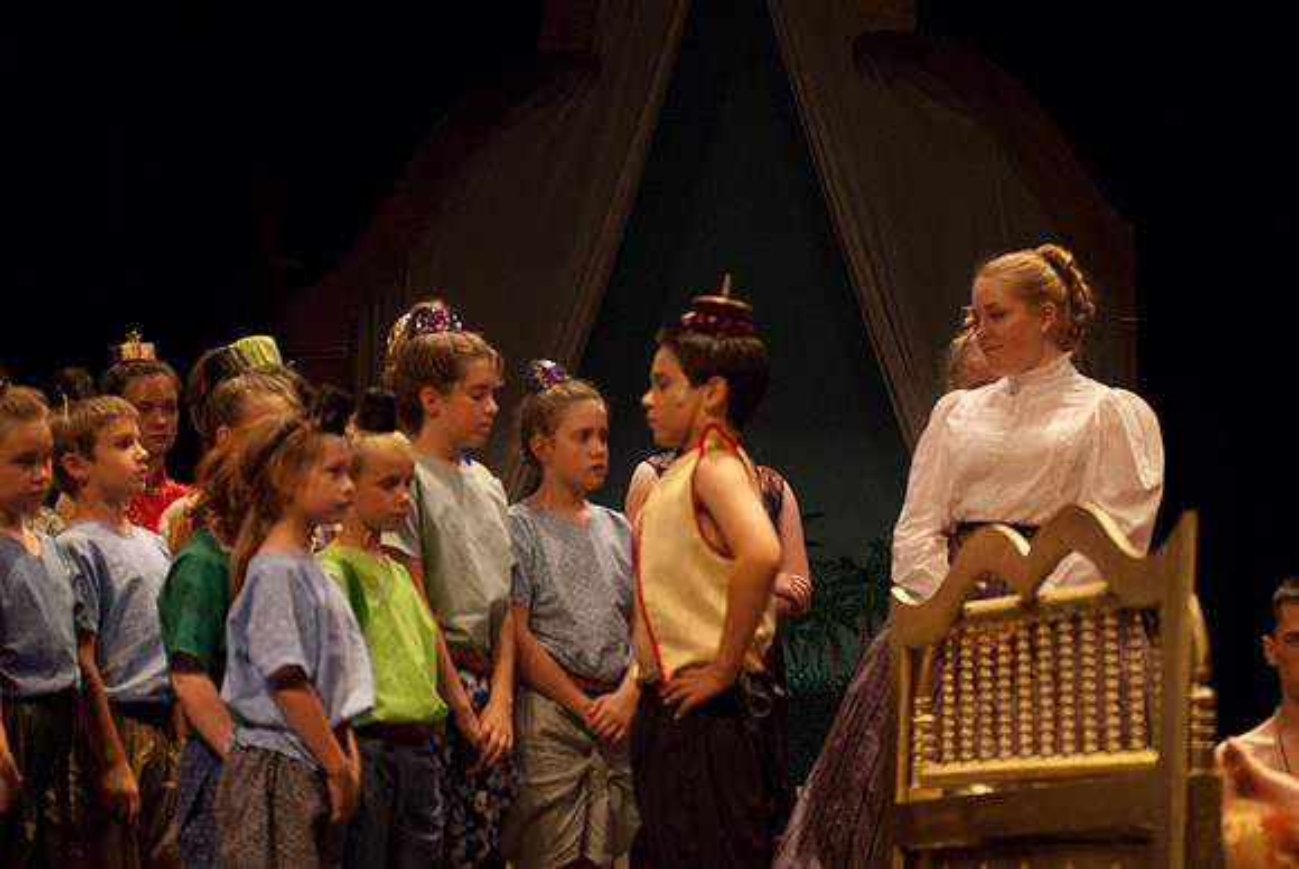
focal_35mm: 120
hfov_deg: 17.0
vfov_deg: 11.4
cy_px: 434
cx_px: 650
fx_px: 4334
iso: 1000
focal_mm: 80
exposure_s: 1/200
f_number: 2.8
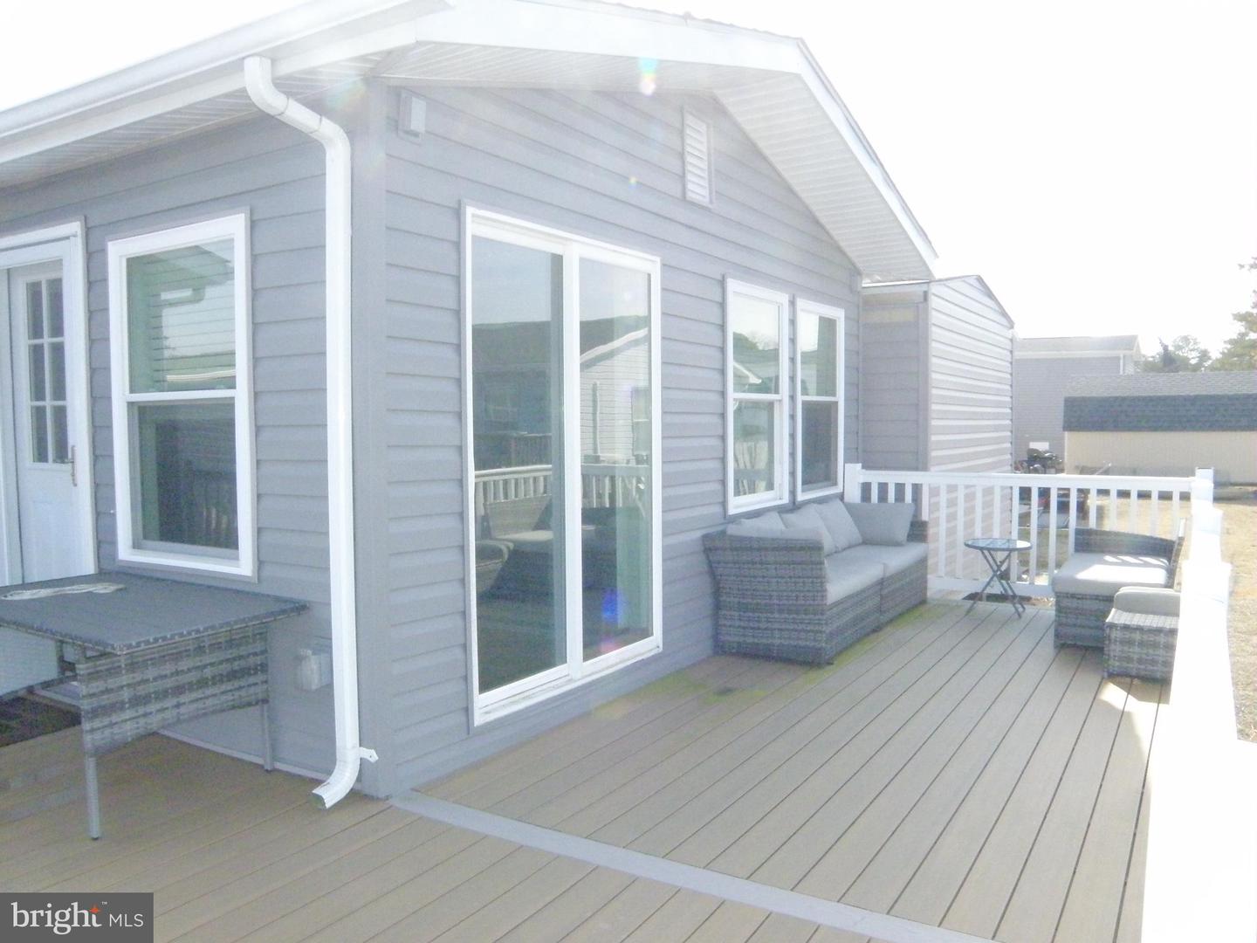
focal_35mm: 26
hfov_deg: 67.3
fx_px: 944
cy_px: 472
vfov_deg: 53.1
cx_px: 628
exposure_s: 1/1250
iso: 800
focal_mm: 4.6
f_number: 5.6
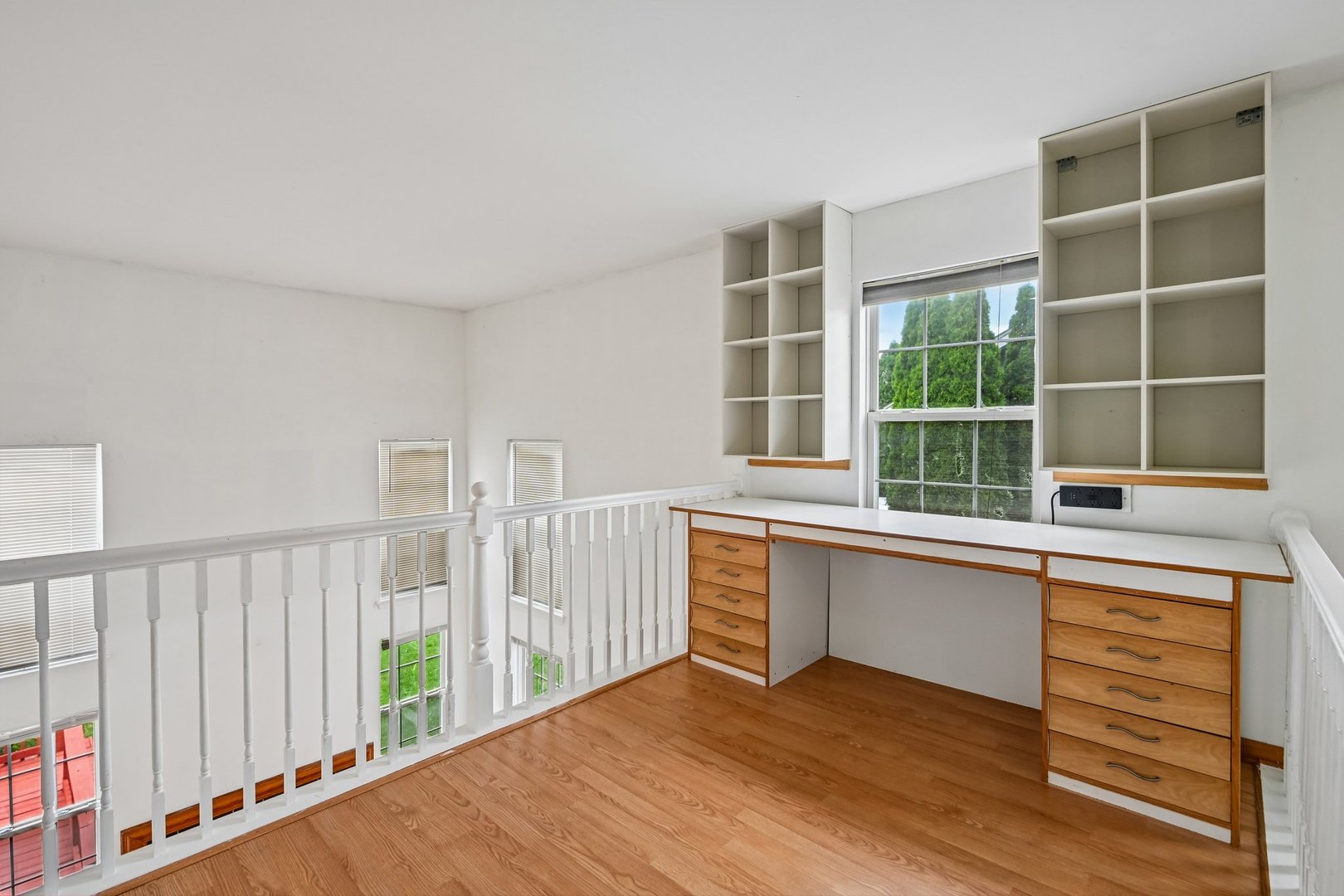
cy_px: 448
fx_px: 597
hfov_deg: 96.7
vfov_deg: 73.7
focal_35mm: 16
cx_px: 672
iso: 400
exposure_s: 1/10
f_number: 13
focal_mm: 16
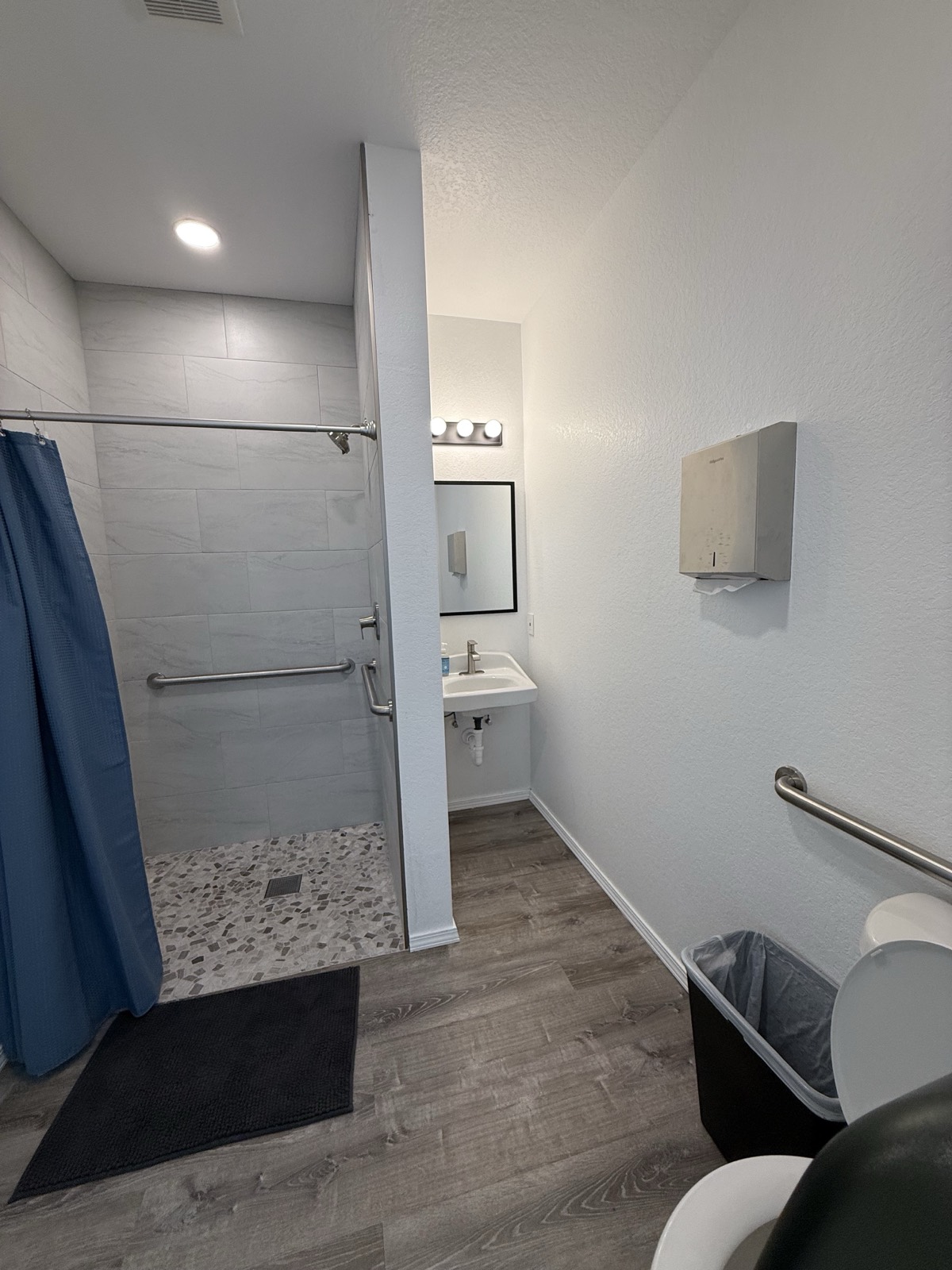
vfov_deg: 102.1
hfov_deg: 85.7
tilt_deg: -6.7
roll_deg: +2.0
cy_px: 635
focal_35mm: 14
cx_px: 476
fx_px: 513
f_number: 2.2
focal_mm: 2.22
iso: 100
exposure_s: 1/120
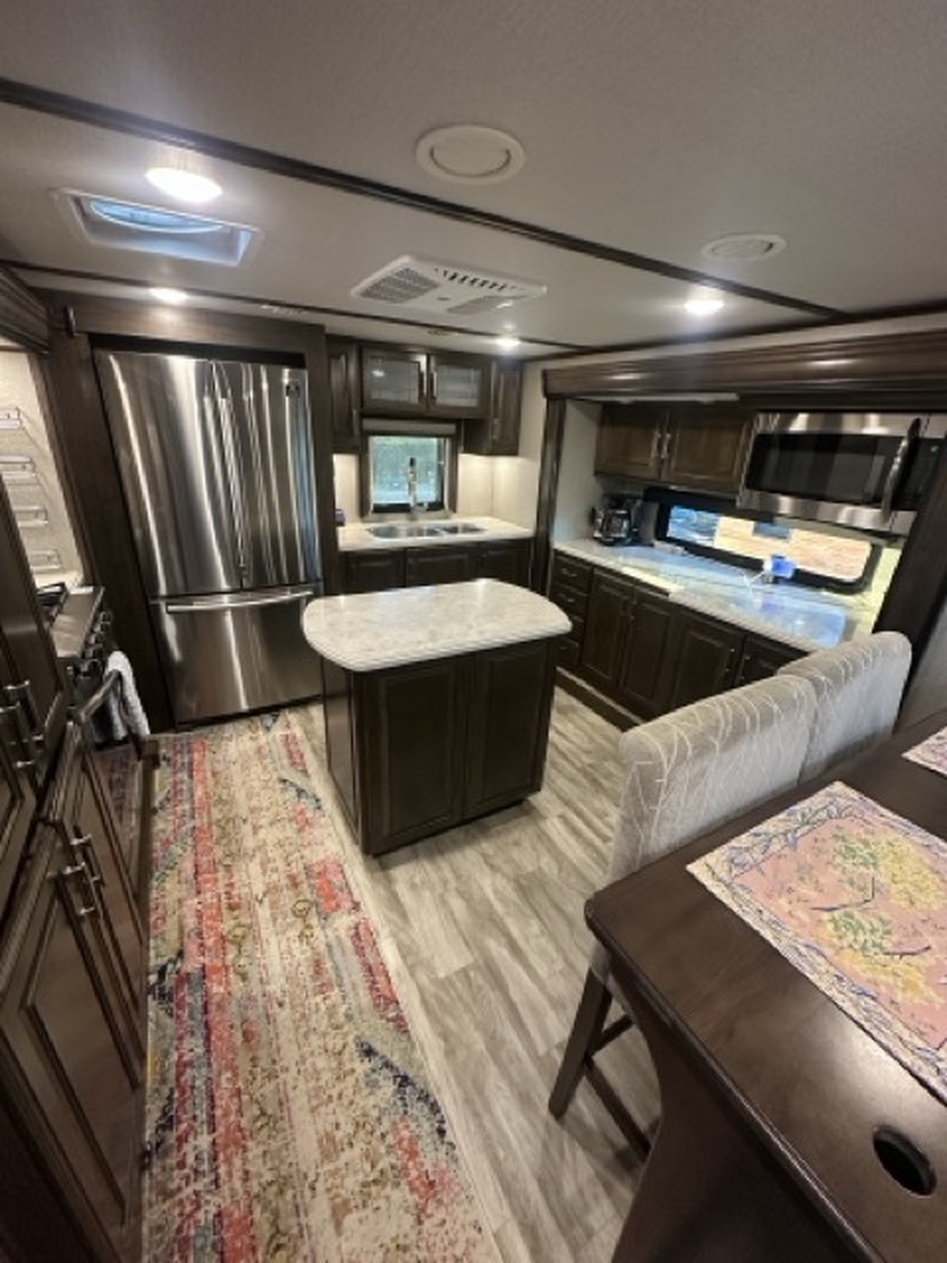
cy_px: 632
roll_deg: -3.3
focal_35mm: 14
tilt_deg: -22.5
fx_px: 511
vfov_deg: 102.1
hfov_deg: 85.7
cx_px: 474
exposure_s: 1/60
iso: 400
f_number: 2.2
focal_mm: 2.22
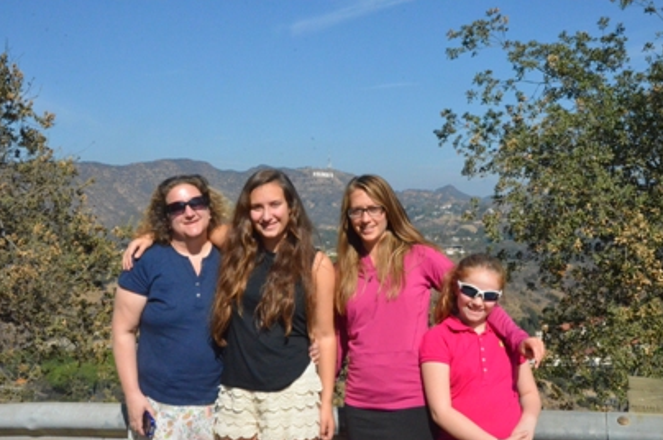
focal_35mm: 39
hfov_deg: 50.2
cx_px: 331
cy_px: 224
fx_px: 708
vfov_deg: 34.5
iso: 6400
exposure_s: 1/2000
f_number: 22
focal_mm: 25
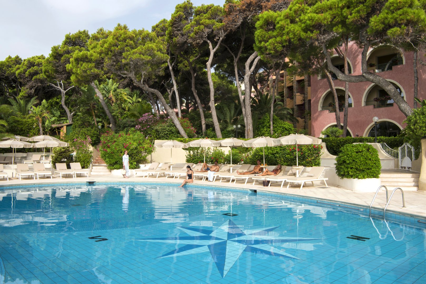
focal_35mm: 32
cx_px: 213
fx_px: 379
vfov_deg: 41.1
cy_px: 142
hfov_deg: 58.7
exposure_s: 1/125
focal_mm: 32
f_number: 14
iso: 200
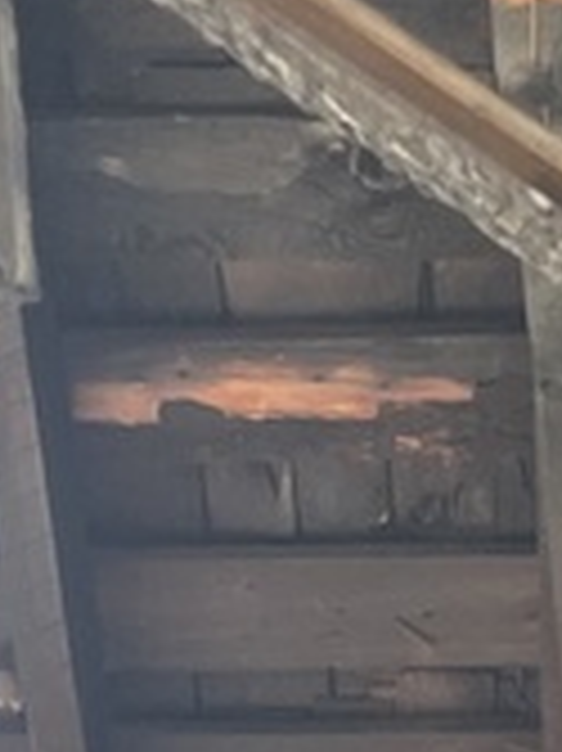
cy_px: 2085
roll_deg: -1.3
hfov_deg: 8.7
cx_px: 629
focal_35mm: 168
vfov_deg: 9.7
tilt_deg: +5.8
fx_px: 3641
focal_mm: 4.2
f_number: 1.6
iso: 64
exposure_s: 1/121
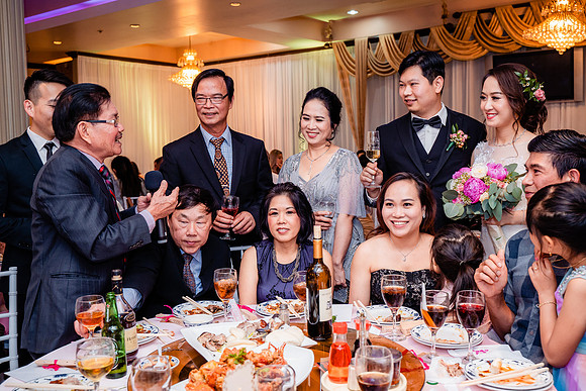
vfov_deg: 36.0
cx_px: 293
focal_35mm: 37
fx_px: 602
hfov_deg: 51.9
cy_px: 196
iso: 1600
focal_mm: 37
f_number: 4.5
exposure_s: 1/125
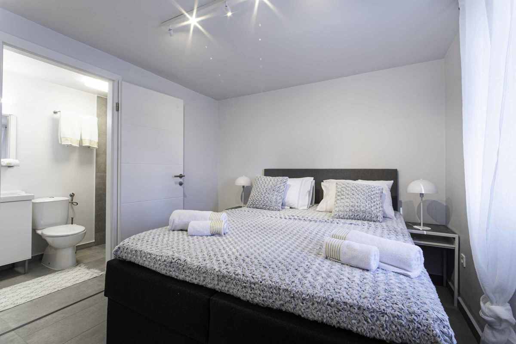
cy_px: 172
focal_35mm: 15
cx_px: 258
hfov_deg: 100.4
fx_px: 215
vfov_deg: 77.3
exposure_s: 1/2
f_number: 14
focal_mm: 10
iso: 100
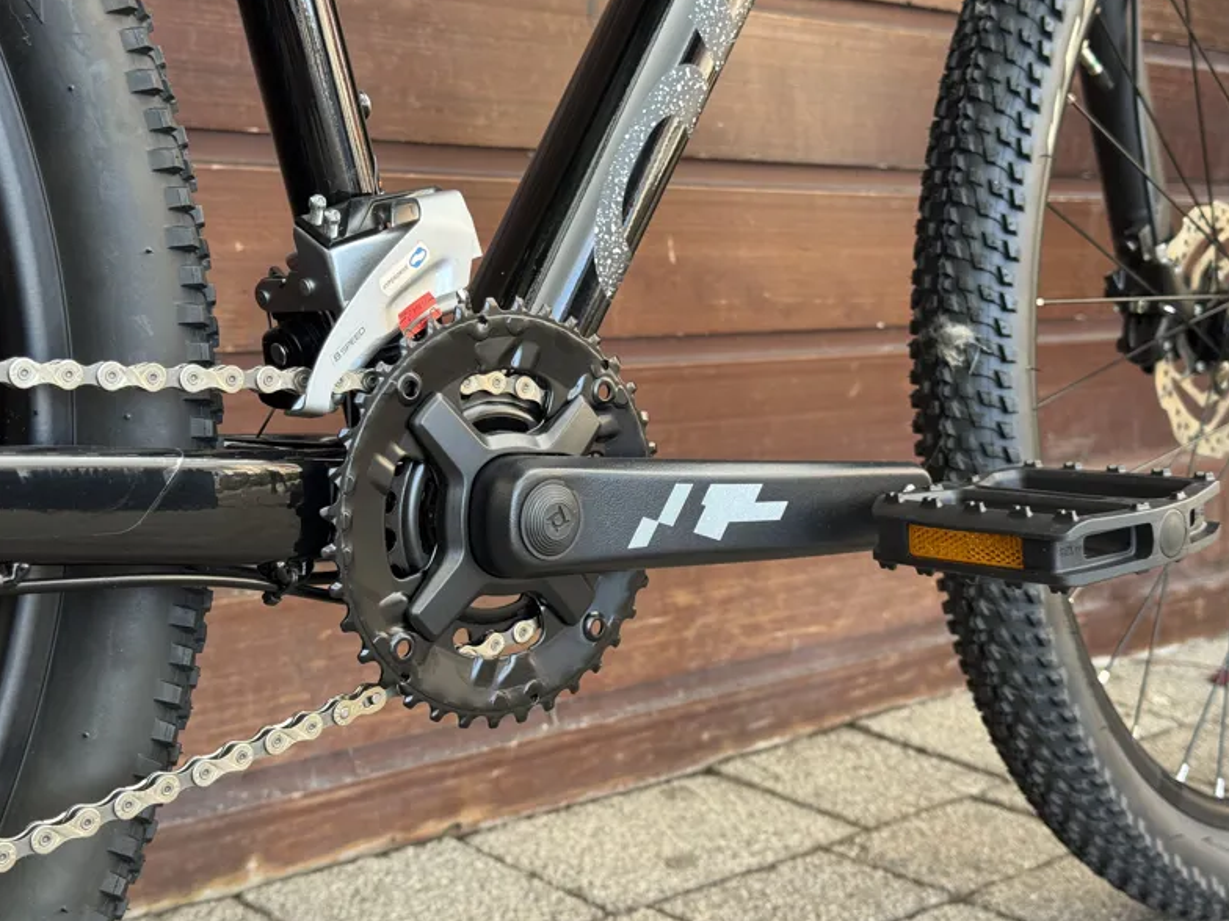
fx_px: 1740
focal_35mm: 49
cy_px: 459
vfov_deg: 29.7
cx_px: 624
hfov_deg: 38.9
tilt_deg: -7.2
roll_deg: -0.5
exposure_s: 1/107
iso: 100
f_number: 1.78
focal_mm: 6.76
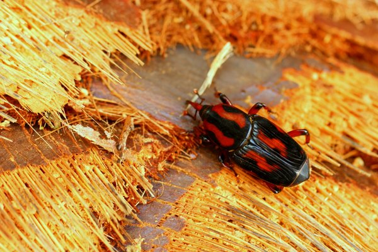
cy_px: 126
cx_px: 189
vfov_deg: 18.2
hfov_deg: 27.0
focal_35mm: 75
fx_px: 787
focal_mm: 50
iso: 400
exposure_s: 1/50
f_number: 5
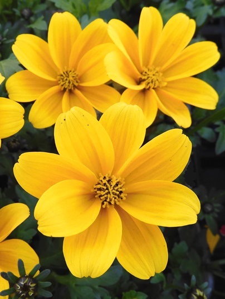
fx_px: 208
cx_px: 112
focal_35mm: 24
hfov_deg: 56.9
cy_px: 150
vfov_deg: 71.6
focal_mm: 4.3
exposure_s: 1/160
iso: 100
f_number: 3.4
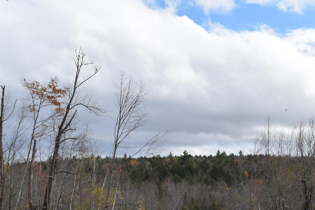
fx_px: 550
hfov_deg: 31.5
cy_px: 155
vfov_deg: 21.5
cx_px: 229
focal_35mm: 63
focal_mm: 25
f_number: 9
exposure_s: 1/200
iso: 100
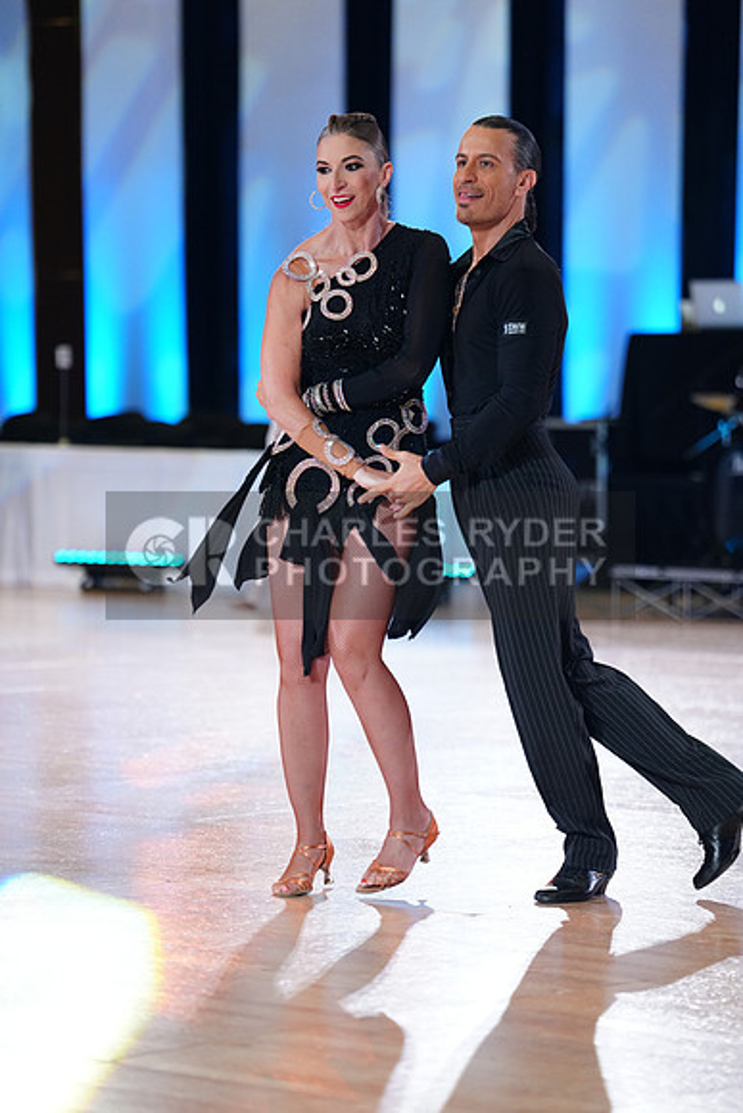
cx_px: 372
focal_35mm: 151
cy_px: 556
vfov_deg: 13.6
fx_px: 4672
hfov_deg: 9.1
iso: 2000
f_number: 2.8
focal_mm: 151
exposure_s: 1/400
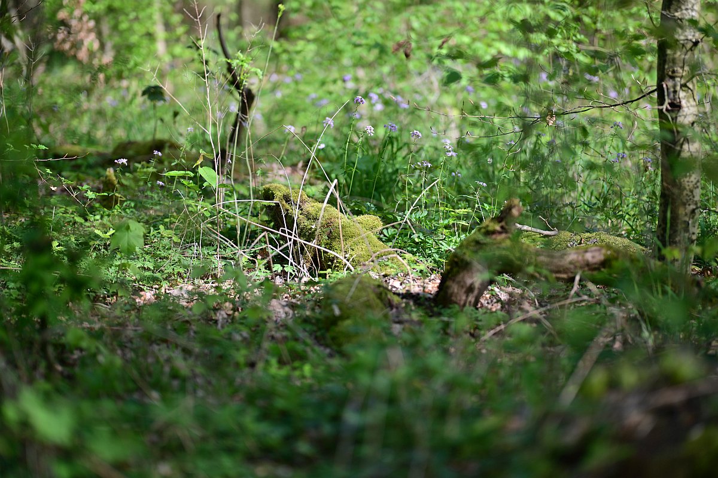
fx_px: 1695
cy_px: 239
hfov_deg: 23.9
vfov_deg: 16.1
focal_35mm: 85
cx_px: 359
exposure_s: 1/2500
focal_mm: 85
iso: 64
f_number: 1.2
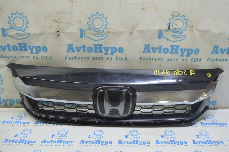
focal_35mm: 33
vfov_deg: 39.9
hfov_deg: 57.3
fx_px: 210
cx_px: 114
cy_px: 76
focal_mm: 22
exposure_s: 1/20
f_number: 5.6
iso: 400
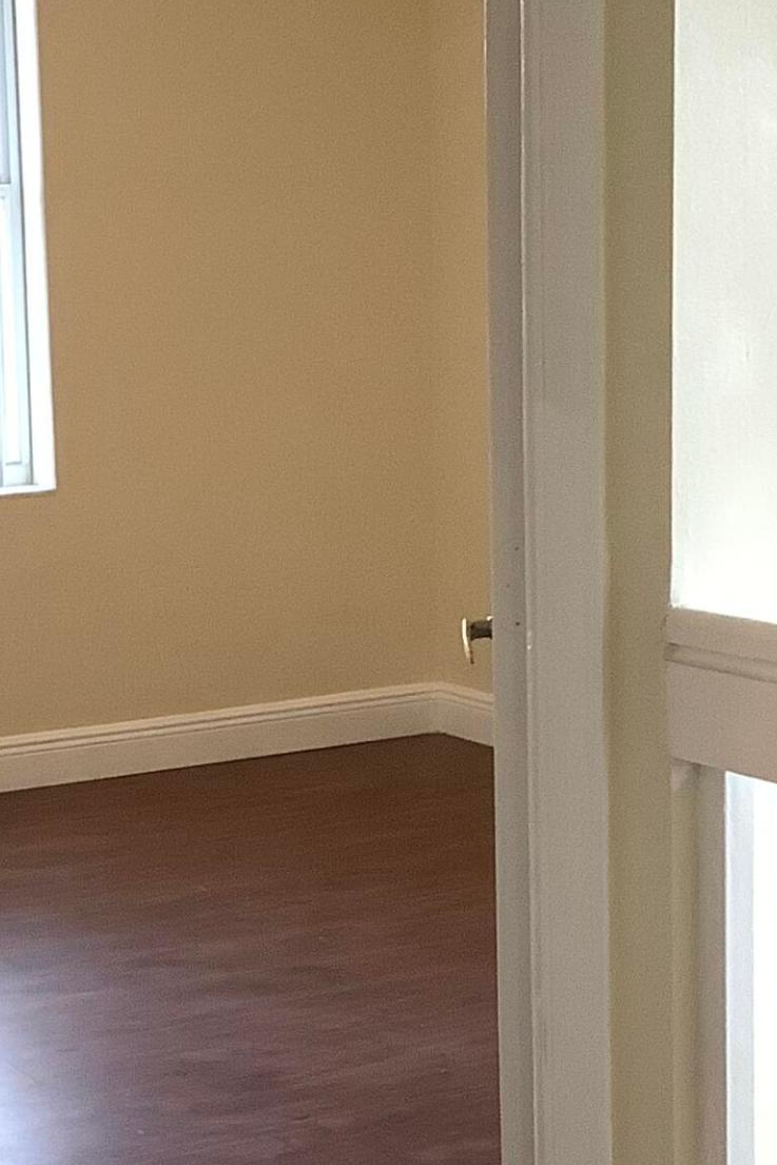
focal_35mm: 84
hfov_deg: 16.1
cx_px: 84
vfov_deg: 24.1
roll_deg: +0.5
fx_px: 2718
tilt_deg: -11.1
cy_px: 695
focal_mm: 3.3
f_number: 2.4
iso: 320
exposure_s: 1/60
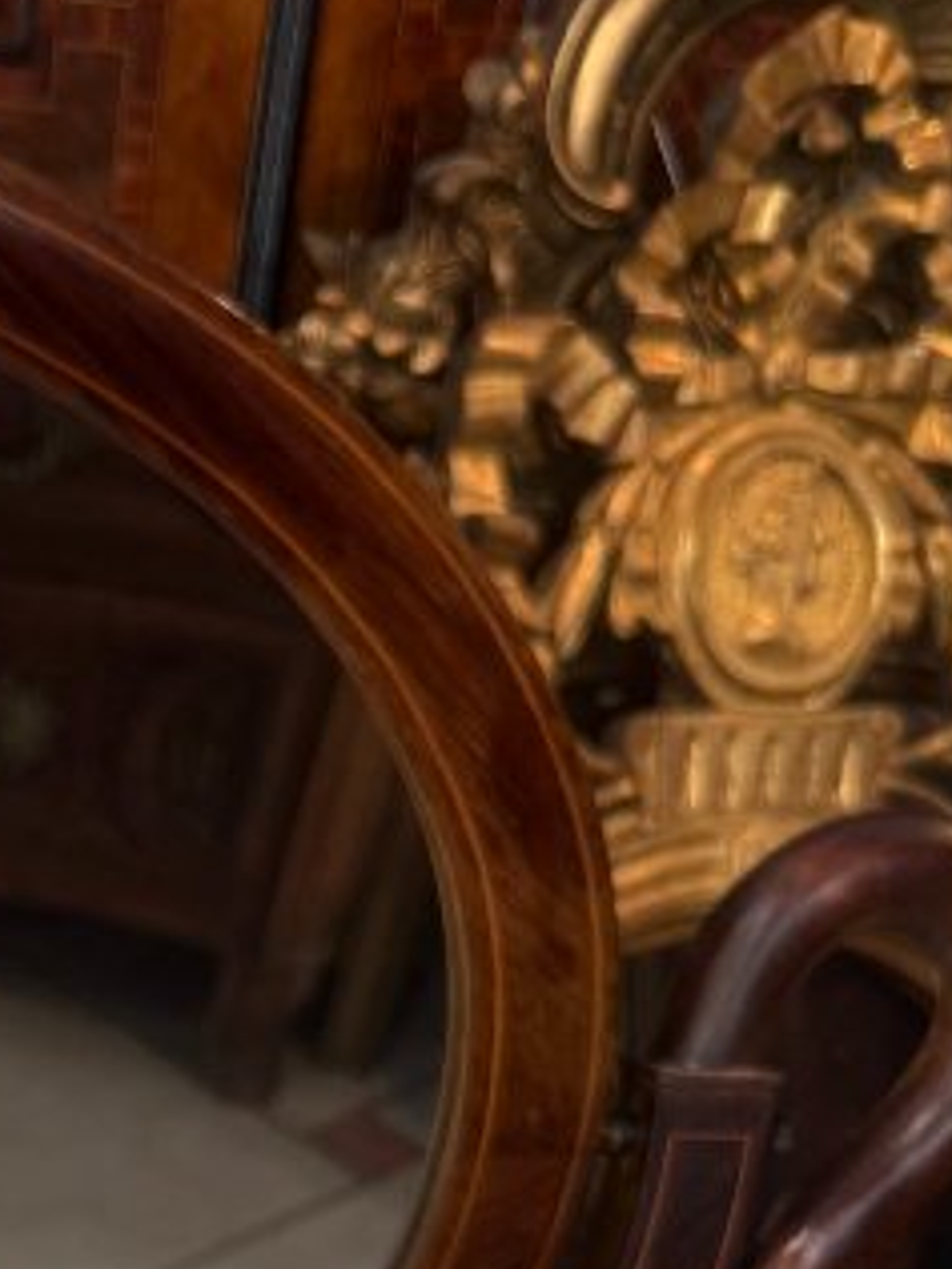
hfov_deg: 14.2
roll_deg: -1.2
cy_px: 1610
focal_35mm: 91
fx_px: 3337
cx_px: -819
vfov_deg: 19.9
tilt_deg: -19.4
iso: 64
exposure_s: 1/121
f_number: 1.78
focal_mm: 6.76
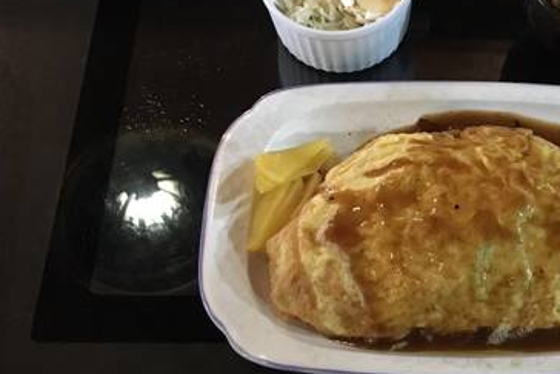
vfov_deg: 25.5
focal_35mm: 53
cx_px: 449
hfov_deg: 36.2
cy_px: 203
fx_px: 825
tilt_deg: -64.6
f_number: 2.2
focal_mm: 4.15
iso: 250
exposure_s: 1/15
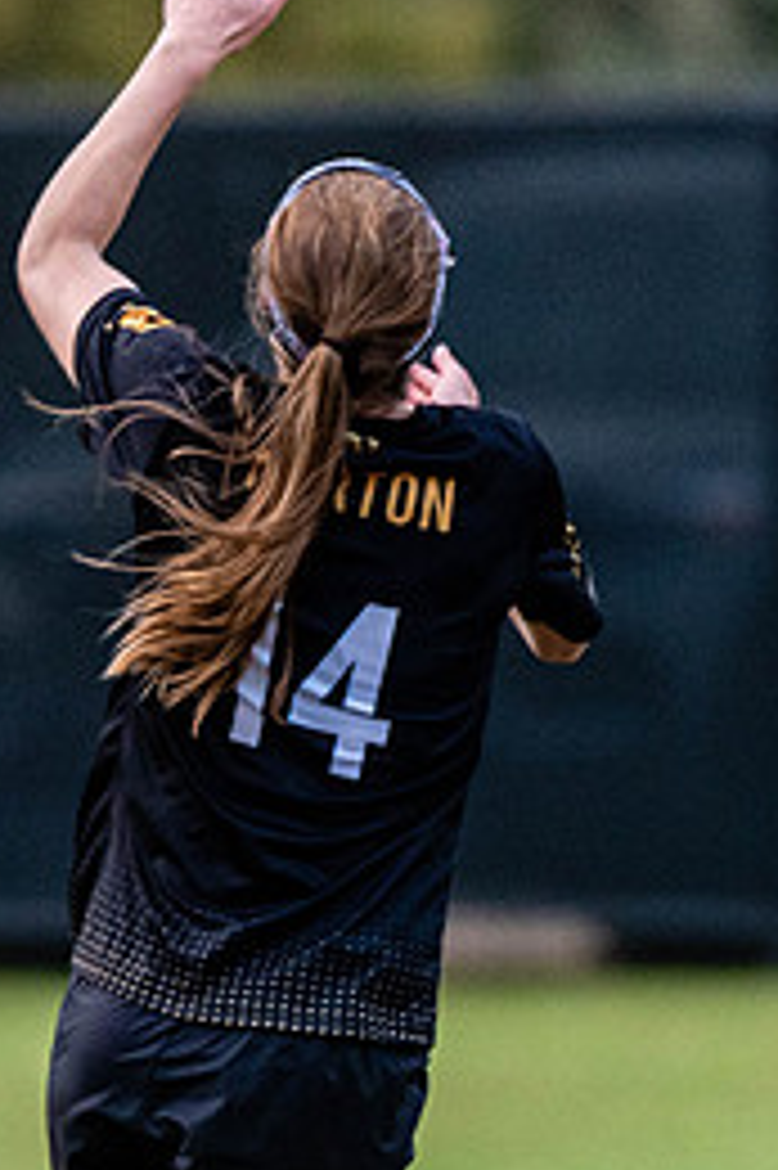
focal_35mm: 1557
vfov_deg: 1.3
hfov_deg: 0.9
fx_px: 50536
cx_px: 359
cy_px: 832
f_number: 4
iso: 1250
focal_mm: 400
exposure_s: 1/1000
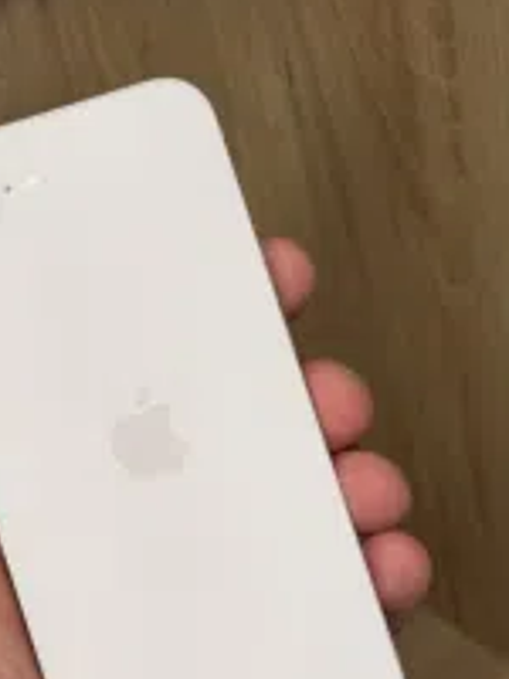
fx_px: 1882
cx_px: 109
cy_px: 401
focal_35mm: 96
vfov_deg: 20.4
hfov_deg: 15.3
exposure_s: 1/50
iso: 50
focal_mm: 6.76
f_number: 1.78
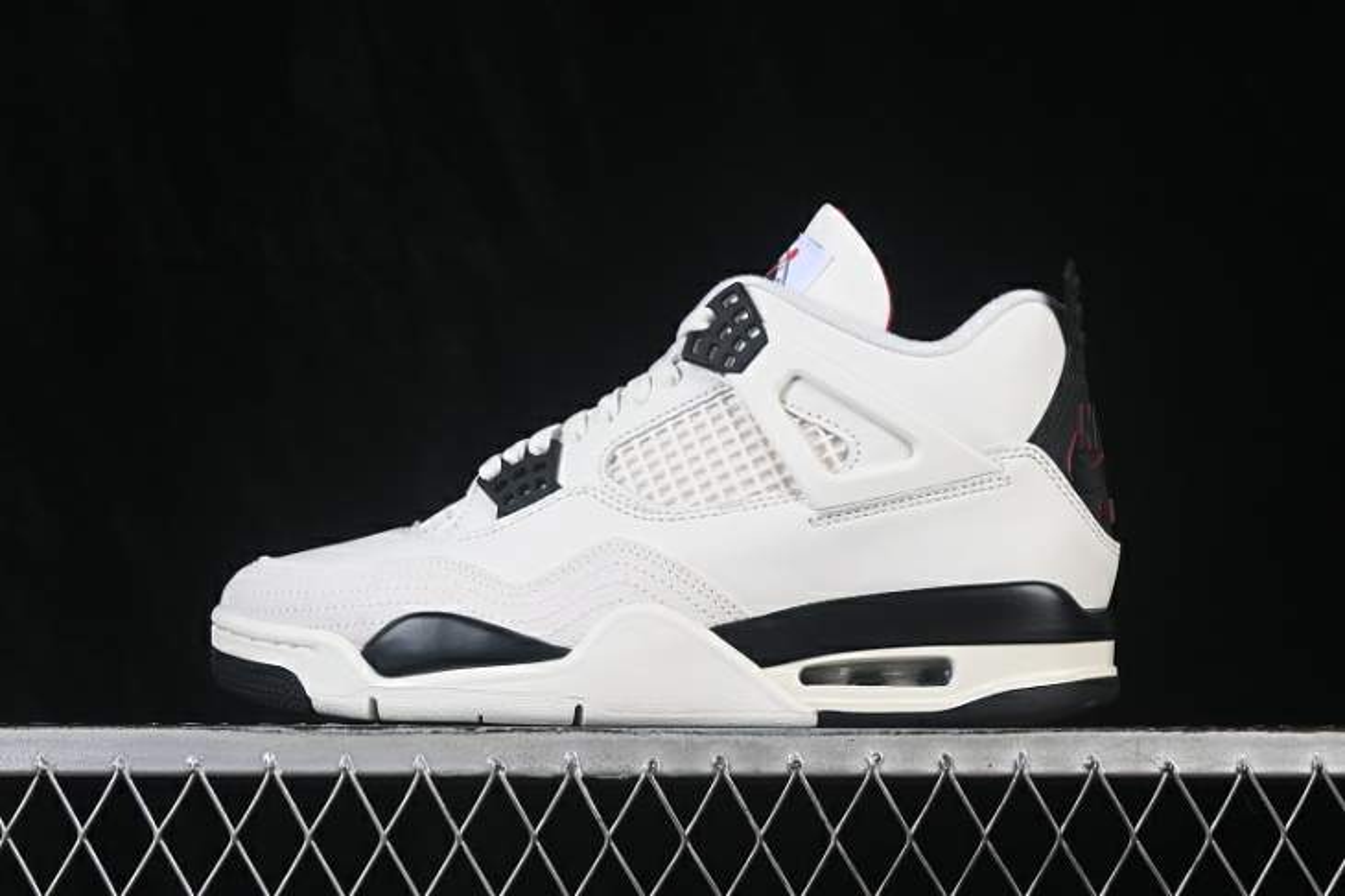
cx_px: 672
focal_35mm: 75
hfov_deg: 27.0
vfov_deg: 18.2
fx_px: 2801
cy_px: 448
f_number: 8
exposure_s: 1/80
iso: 160
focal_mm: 50
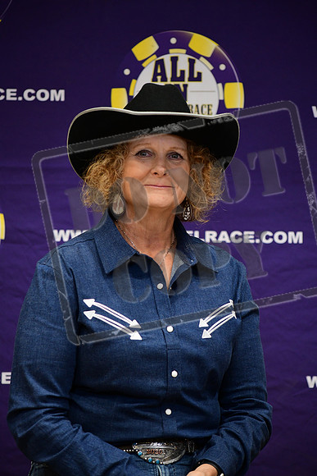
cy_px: 238
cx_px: 158
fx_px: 1531
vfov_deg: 17.6
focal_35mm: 116
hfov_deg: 11.8
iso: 2500
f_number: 4.2
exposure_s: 1/250
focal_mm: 116
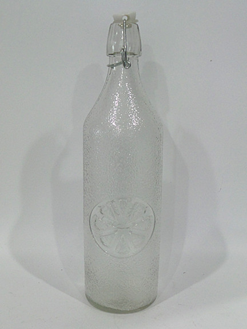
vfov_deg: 44.8
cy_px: 164
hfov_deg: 34.4
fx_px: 399
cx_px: 124
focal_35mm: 42
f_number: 3.2
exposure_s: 1/25
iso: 250
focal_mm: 7.5
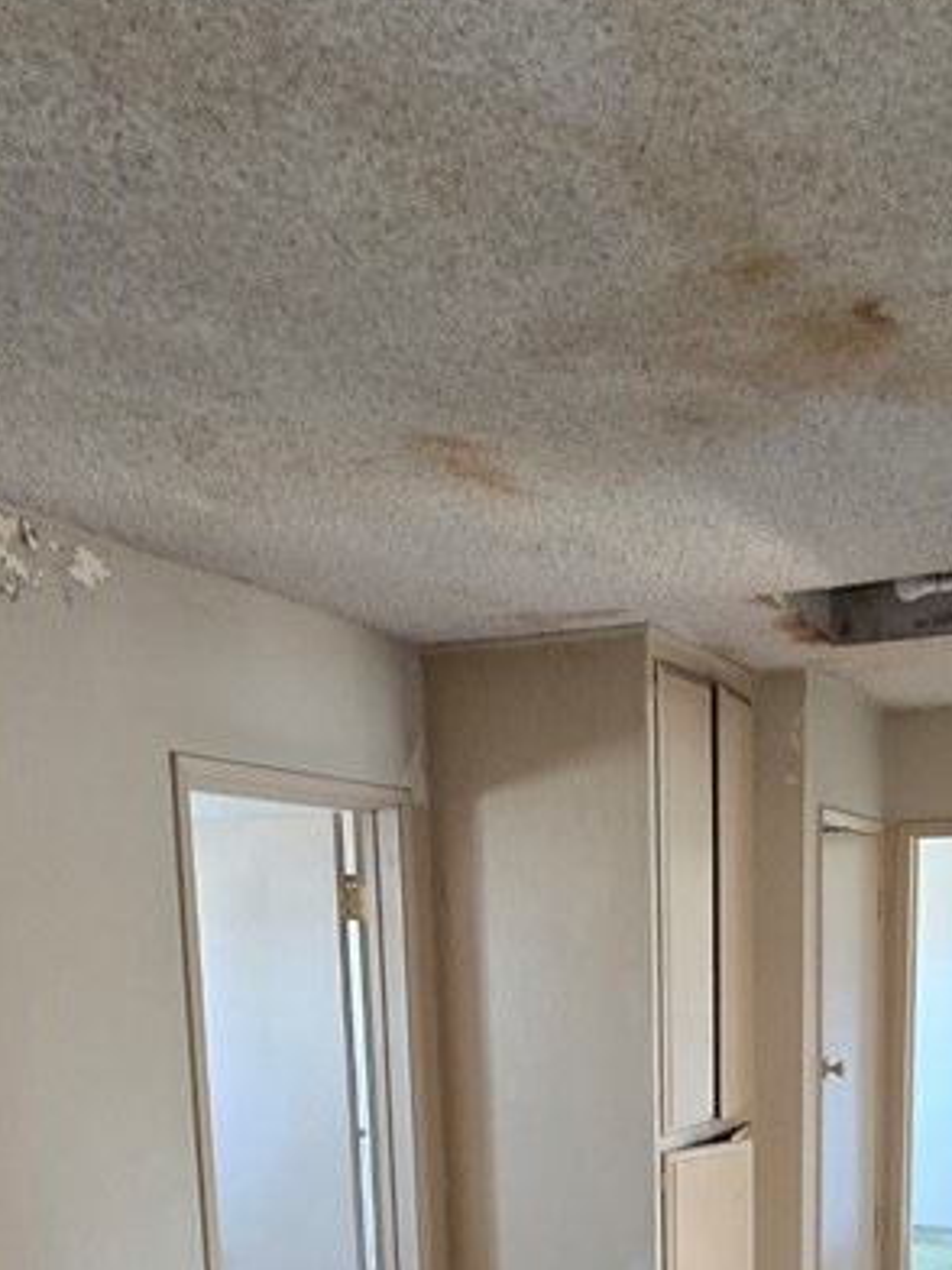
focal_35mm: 34
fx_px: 1247
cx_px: 696
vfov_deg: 48.2
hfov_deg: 40.8
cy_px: 1147
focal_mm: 2.2
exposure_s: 1/60
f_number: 2.2
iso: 500
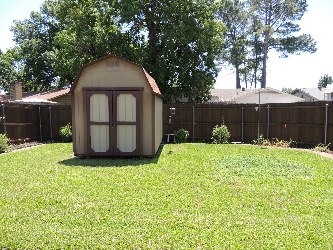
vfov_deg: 56.8
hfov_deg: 71.6
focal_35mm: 24
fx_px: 231
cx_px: 166
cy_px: 125
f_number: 3
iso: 100
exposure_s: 1/500
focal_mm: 4.3
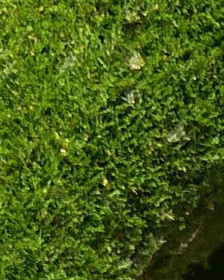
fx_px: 8806
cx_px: 780
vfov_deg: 1.8
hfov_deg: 1.4
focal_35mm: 1062
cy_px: 786
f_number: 4
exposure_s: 1/400
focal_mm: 21.4
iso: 100
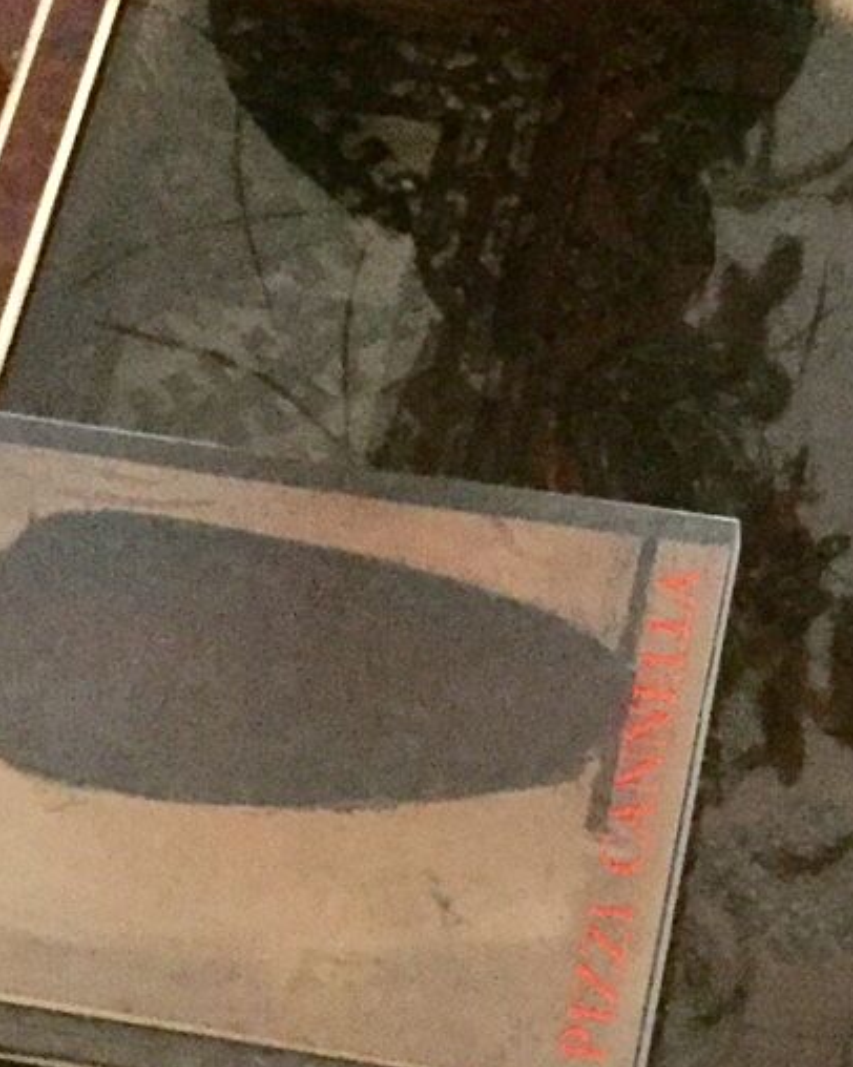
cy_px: 580
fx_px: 2873
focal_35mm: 91
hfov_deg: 16.8
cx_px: 607
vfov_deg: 21.0
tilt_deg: -65.7
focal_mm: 4.15
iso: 1600
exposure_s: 1/17
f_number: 2.2
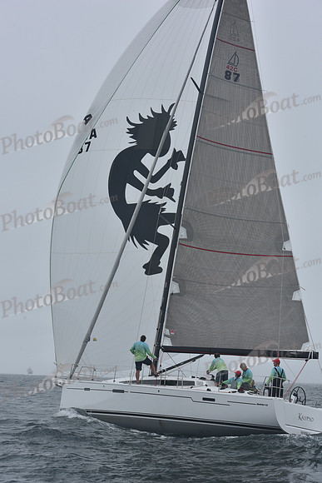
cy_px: 242
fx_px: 939
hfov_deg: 19.5
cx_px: 161
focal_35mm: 70
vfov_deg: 28.8
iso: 250
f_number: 9
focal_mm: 70
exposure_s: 1/800
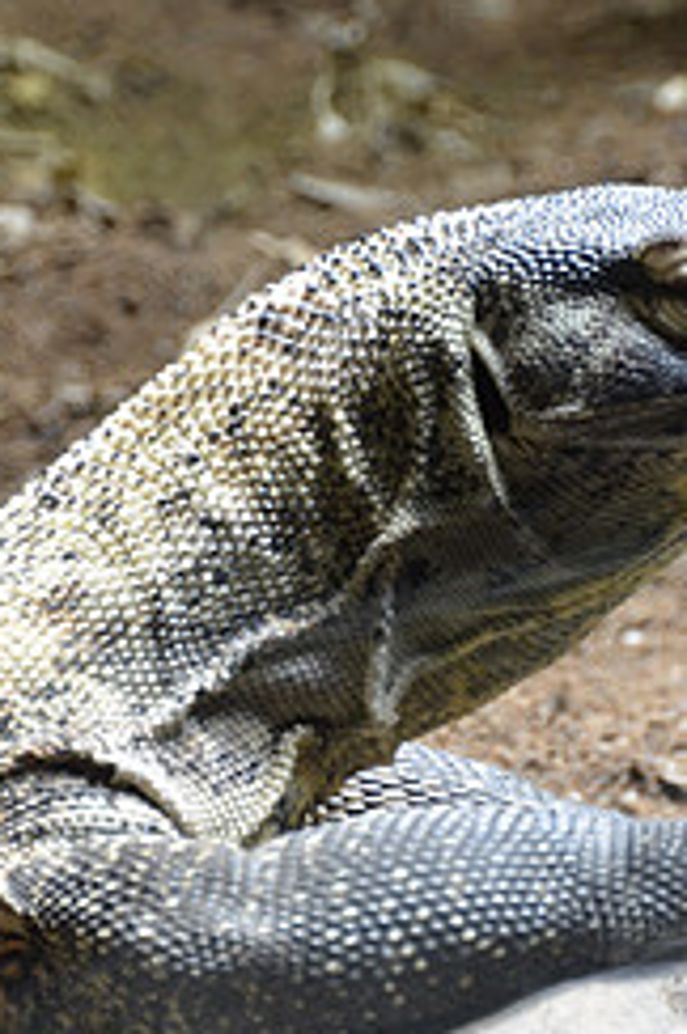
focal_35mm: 285
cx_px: 187
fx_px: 8181
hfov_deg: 4.8
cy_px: 432
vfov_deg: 7.2
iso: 720
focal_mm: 80
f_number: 5.3
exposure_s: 1/60
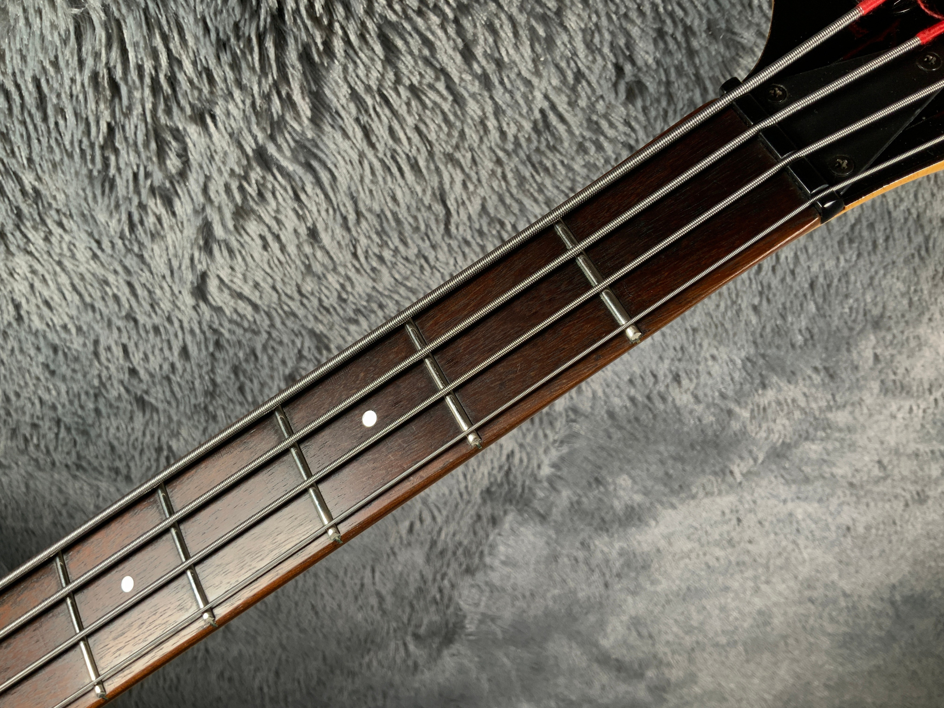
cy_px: 354
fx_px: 791
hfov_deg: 61.7
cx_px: 472
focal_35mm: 29
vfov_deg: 48.2
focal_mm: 3
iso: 40
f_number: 1.8
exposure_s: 1/104
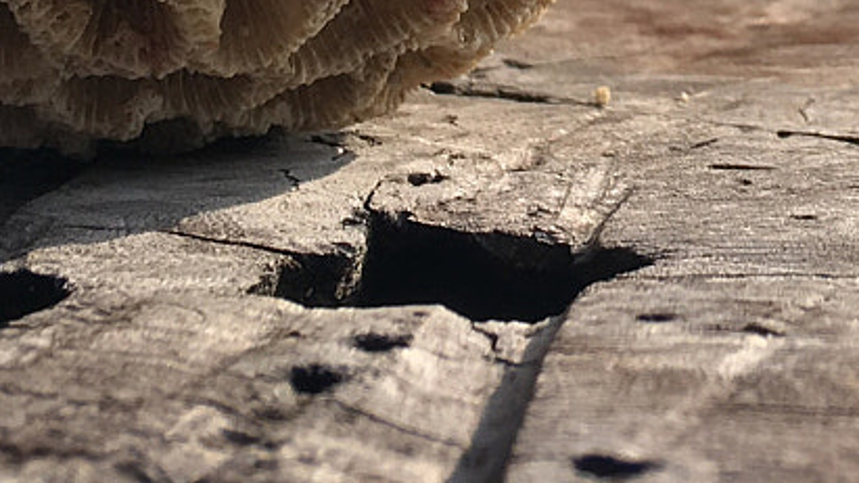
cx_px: 686
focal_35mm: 123
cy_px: -521
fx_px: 2801
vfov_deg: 9.2
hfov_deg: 17.3
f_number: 2.2
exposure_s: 1/1350
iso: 25
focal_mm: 4.15
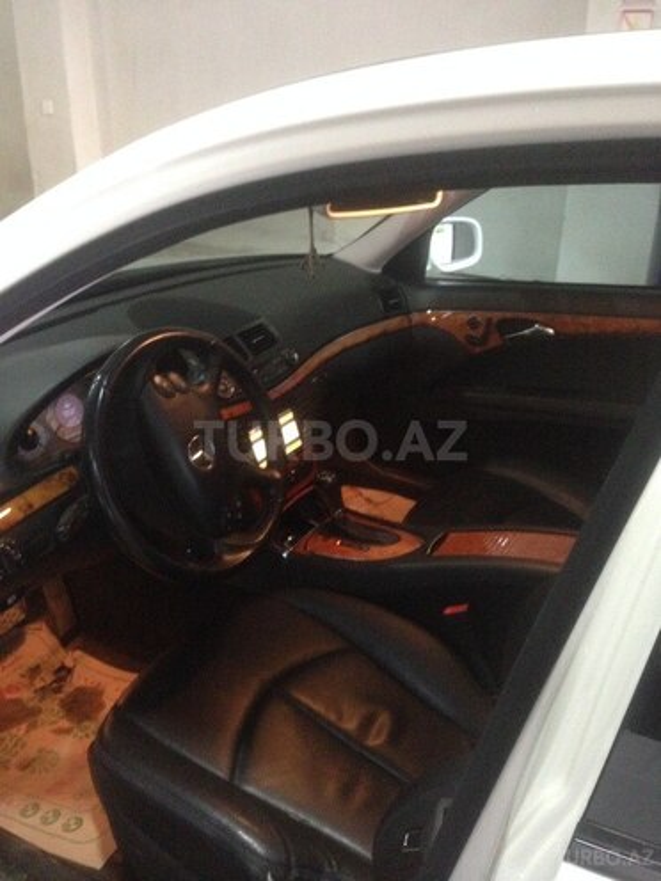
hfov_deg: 42.9
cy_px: 440
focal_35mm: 33
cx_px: 330
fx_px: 840
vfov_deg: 55.4
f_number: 2.4
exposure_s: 1/15
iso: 500
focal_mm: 4.12
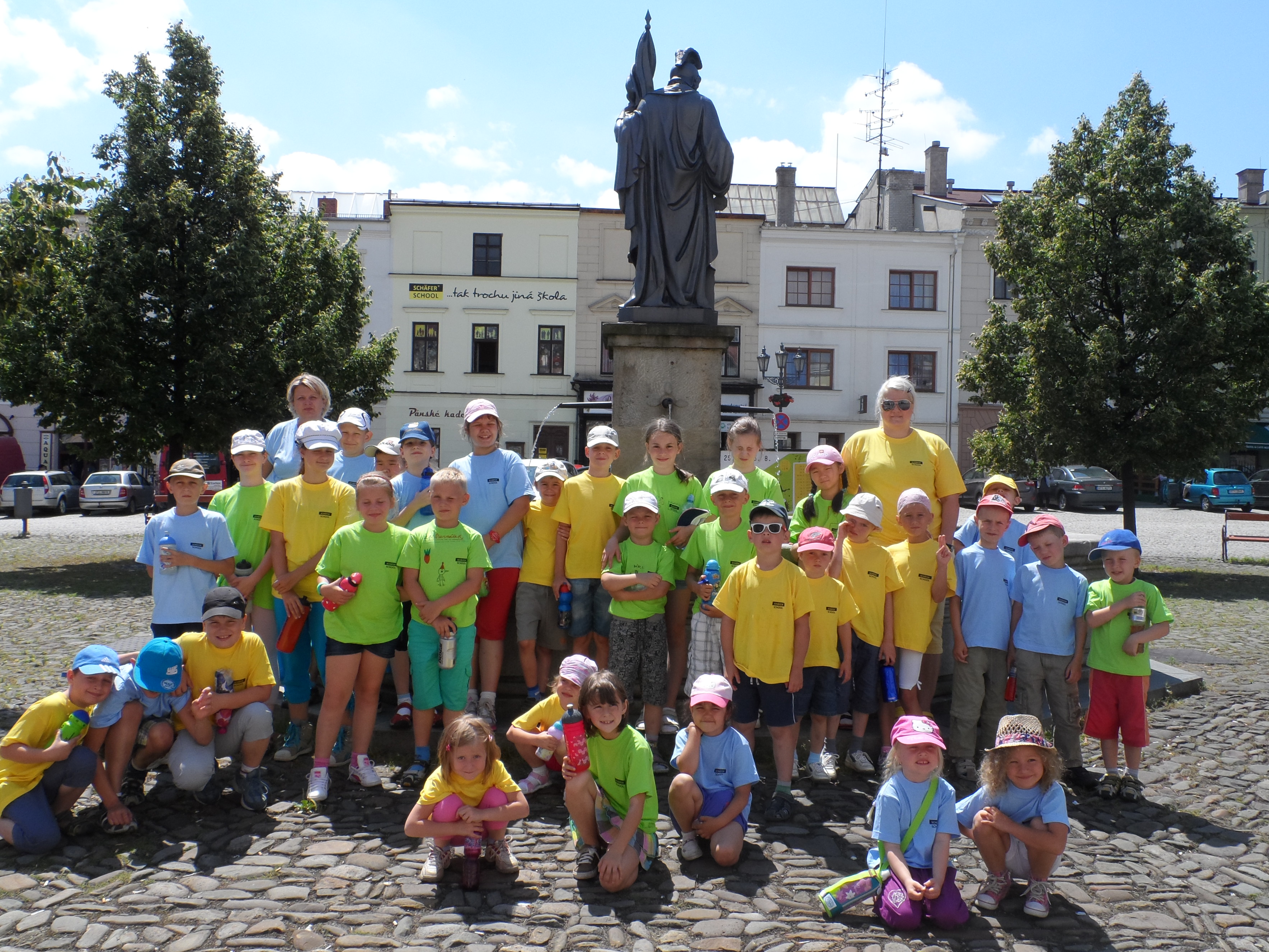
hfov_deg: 55.3
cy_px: 473
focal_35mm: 33
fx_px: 1210
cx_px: 626
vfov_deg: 42.9
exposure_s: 1/500
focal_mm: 5.3
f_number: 4.8
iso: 80
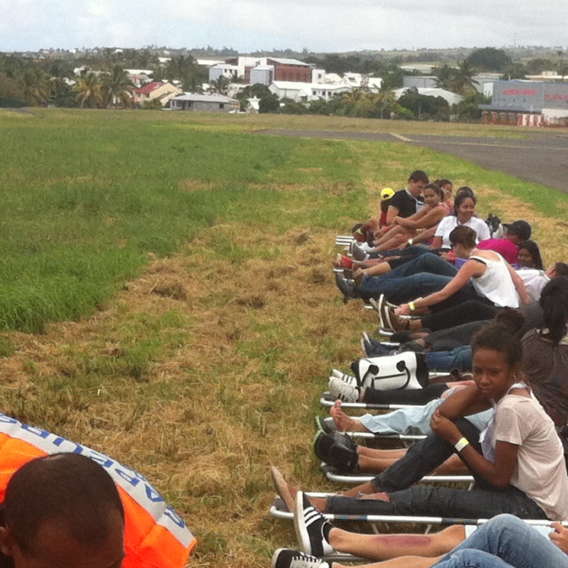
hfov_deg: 14.4
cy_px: 642
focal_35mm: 119
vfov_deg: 14.3
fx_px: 2209
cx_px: 576
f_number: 2.8
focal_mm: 3.85
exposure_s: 1/838
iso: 80
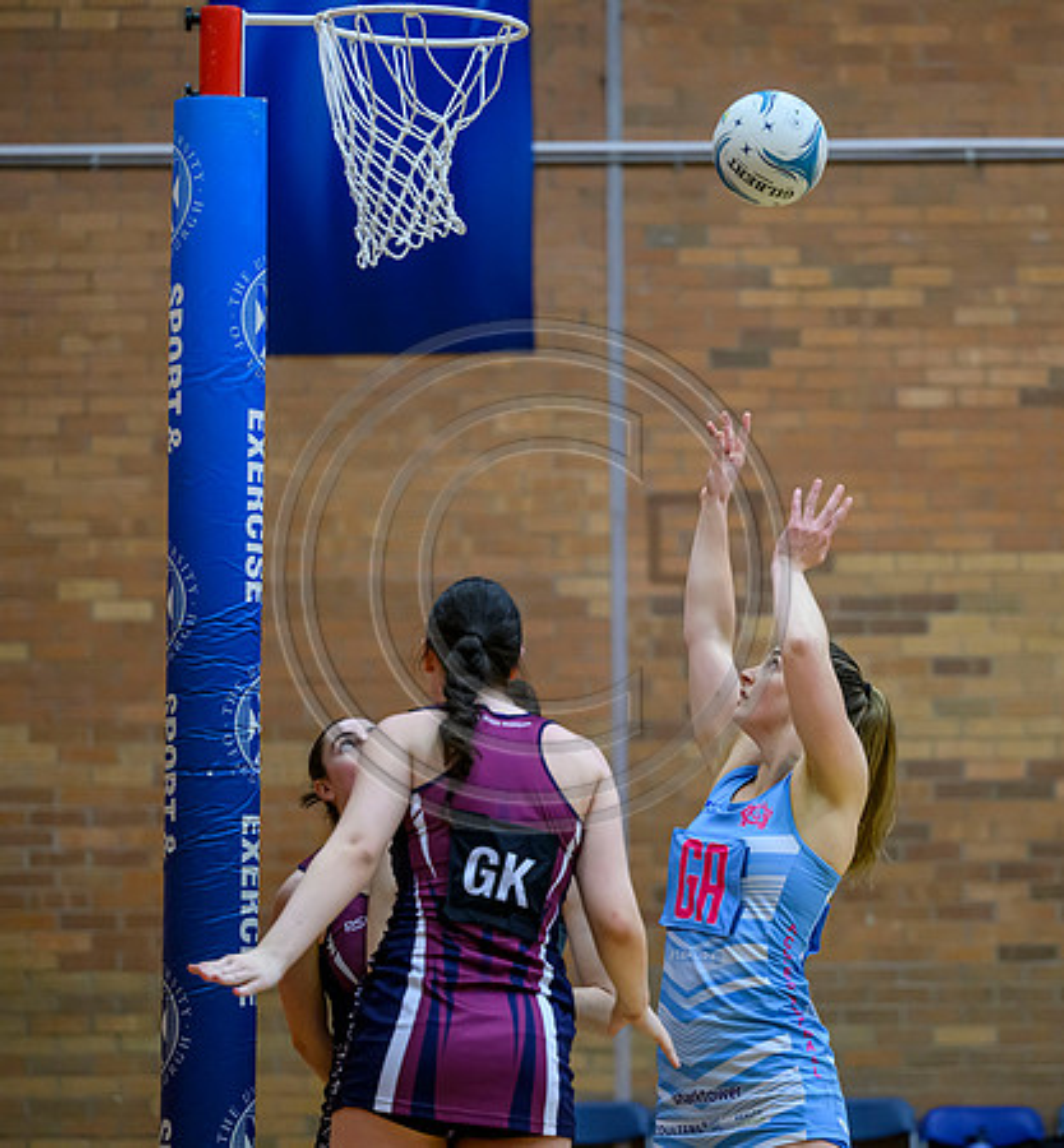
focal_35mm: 159
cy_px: 574
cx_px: 669
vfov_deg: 11.4
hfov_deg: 10.6
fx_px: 5739
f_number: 2.8
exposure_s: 1/1000
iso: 5000
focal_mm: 120
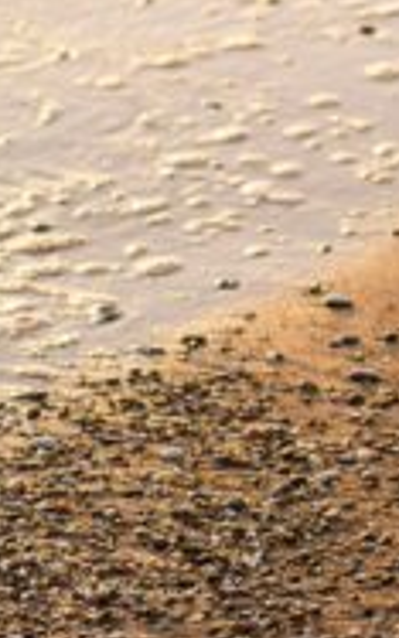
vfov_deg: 6.7
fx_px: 5337
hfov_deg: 4.1
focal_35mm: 307
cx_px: 1292
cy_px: -397
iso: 100
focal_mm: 55
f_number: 2.5
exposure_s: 1/400
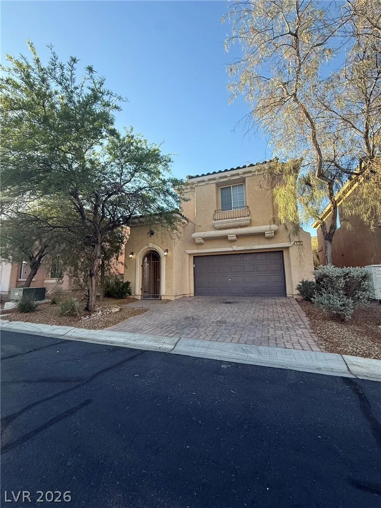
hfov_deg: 85.7
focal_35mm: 14
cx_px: 190
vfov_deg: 102.1
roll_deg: +2.0
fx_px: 205
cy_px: 254
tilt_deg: +8.4
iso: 64
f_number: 2.2
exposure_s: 1/347
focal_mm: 2.22
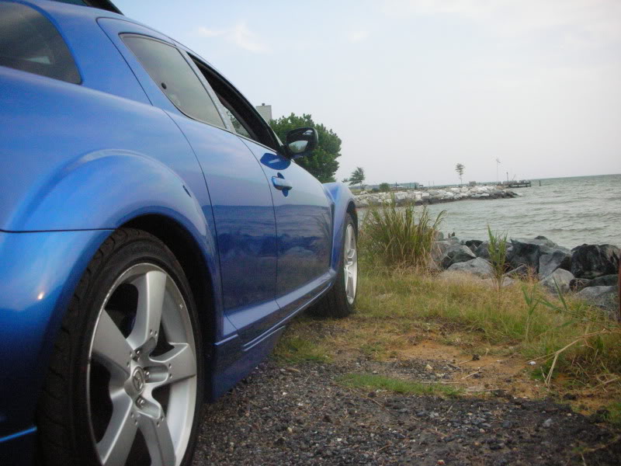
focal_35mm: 35
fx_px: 628
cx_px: 310
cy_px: 233
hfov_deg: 52.6
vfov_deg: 40.7
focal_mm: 5.8
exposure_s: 1/130
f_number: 8.5
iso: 400
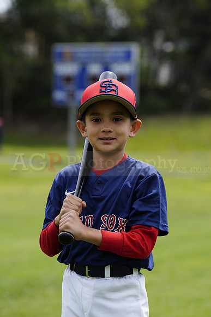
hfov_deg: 6.9
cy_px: 158
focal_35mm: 200
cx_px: 106
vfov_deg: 10.3
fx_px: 1757
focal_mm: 200
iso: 100
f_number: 6.3
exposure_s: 1/250
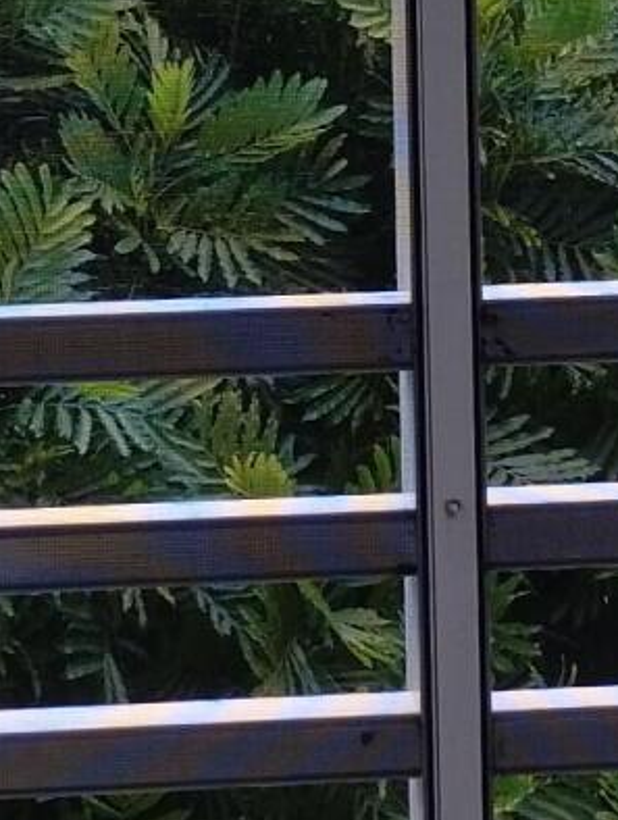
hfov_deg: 10.5
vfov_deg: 13.8
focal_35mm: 142
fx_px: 3369
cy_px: 137
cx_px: 282
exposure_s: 1/205
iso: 100
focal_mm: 4.27
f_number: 1.8
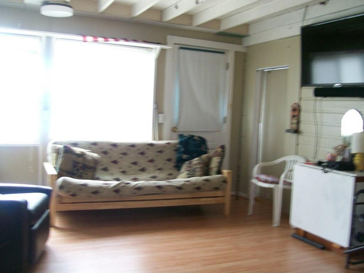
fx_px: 379
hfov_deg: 51.4
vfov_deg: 39.7
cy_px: 136
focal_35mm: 36
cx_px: 182
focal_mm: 6
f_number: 2.7
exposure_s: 1/8.38
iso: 160
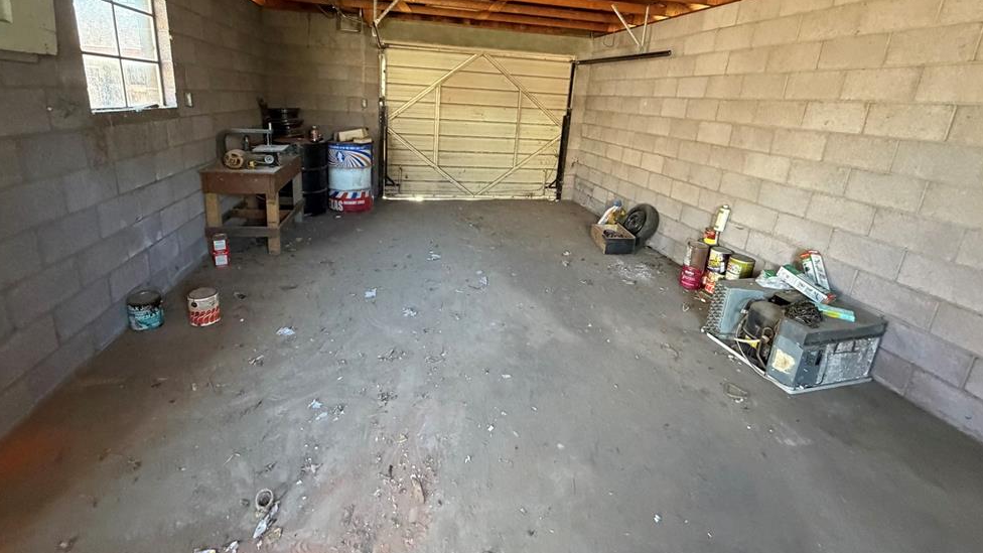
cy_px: 205
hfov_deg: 99.3
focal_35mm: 16
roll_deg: -2.7
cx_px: 473
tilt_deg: -14.1
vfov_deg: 66.0
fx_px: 417
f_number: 2.2
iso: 500
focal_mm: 2.22
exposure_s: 1/60
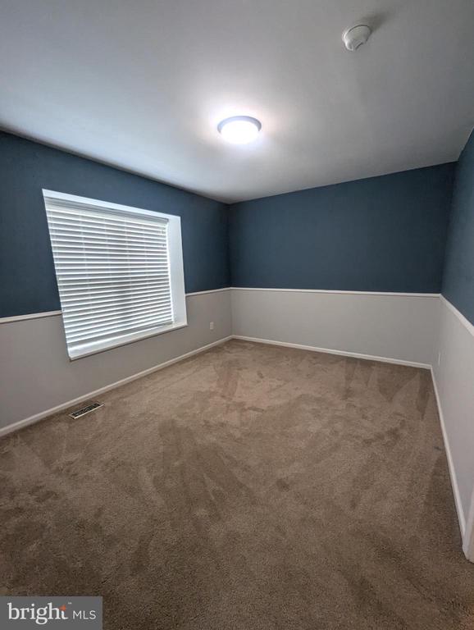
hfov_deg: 90.0
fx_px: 237
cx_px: 237
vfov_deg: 106.1
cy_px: 315
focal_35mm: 13
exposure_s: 1/40
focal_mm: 1.95
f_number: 2.2
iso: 74
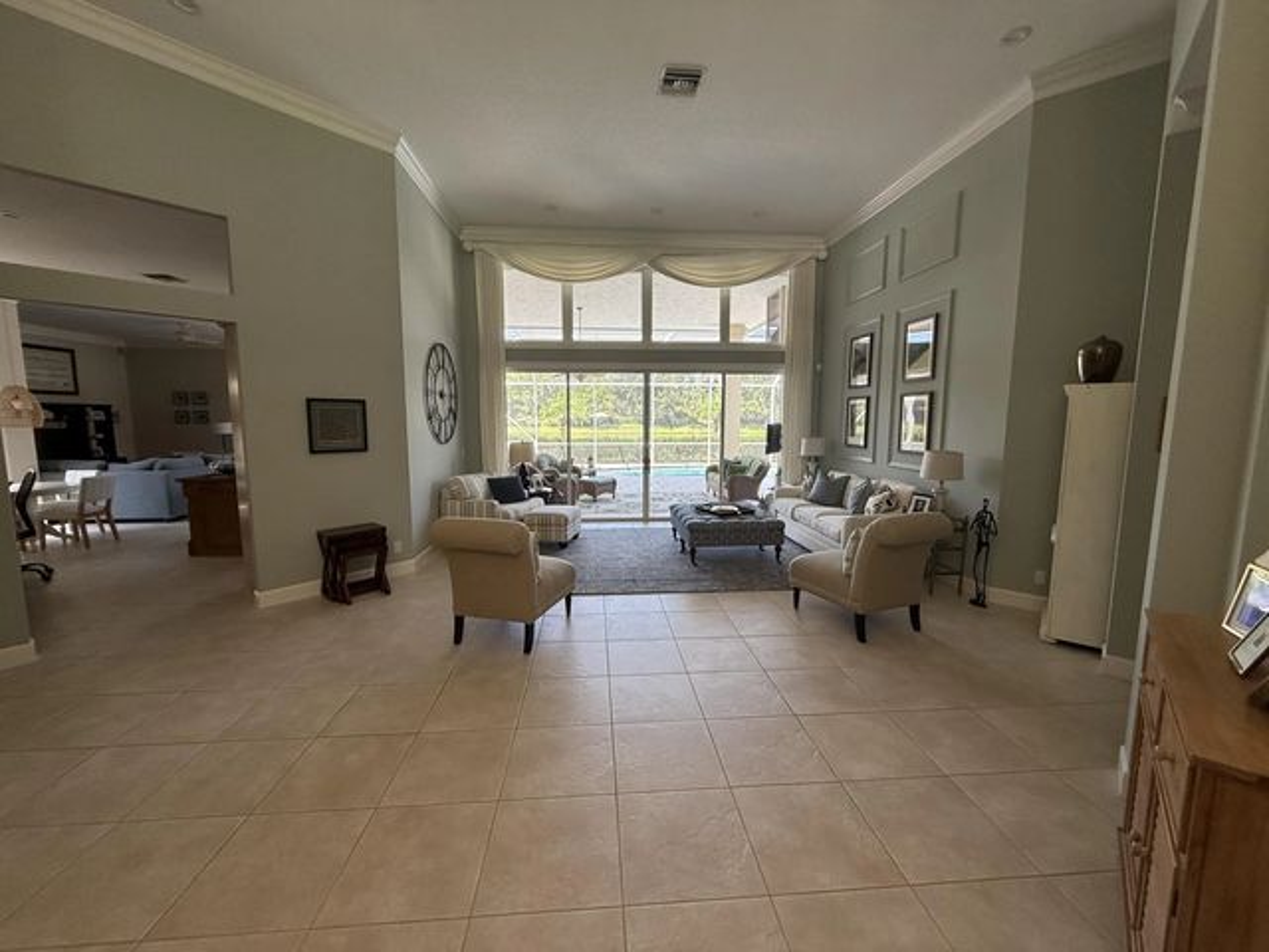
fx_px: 513
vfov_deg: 85.7
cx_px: 634
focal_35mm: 14
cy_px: 476
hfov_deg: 102.1
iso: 80
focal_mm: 2.22
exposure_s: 1/99
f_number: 2.2
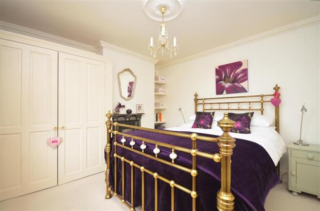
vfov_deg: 77.0
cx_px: 160
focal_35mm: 15
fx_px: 133
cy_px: 106
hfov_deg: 100.5
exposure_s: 1/15
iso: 200
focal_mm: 10
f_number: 5
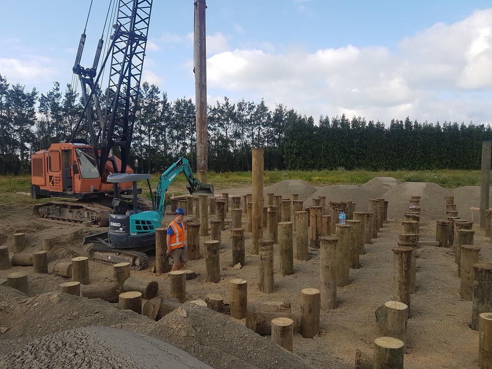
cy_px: 184
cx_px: 246
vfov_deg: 53.1
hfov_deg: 67.3
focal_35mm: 26
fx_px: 370
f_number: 1.7
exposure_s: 1/990
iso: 40
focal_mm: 4.2
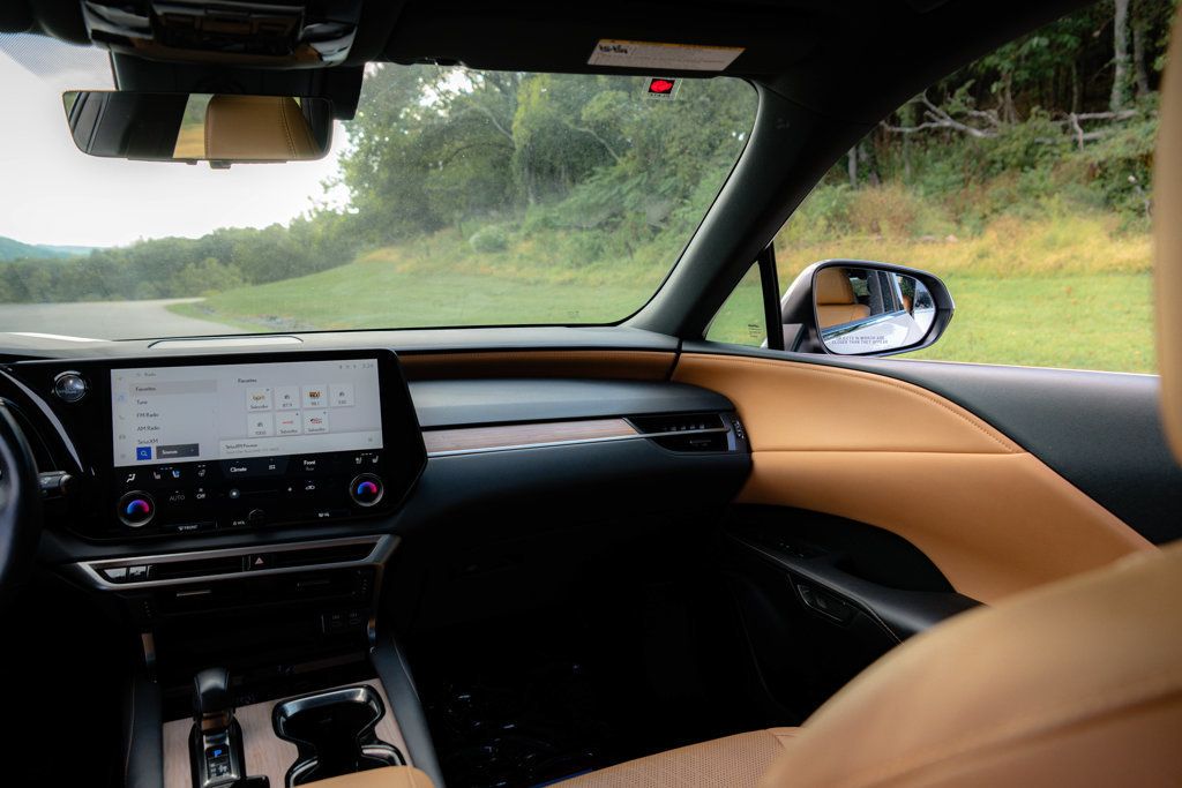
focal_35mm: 26
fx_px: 842
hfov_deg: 70.1
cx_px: 591
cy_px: 394
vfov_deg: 50.2
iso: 500
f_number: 5
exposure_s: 1/200
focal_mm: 24
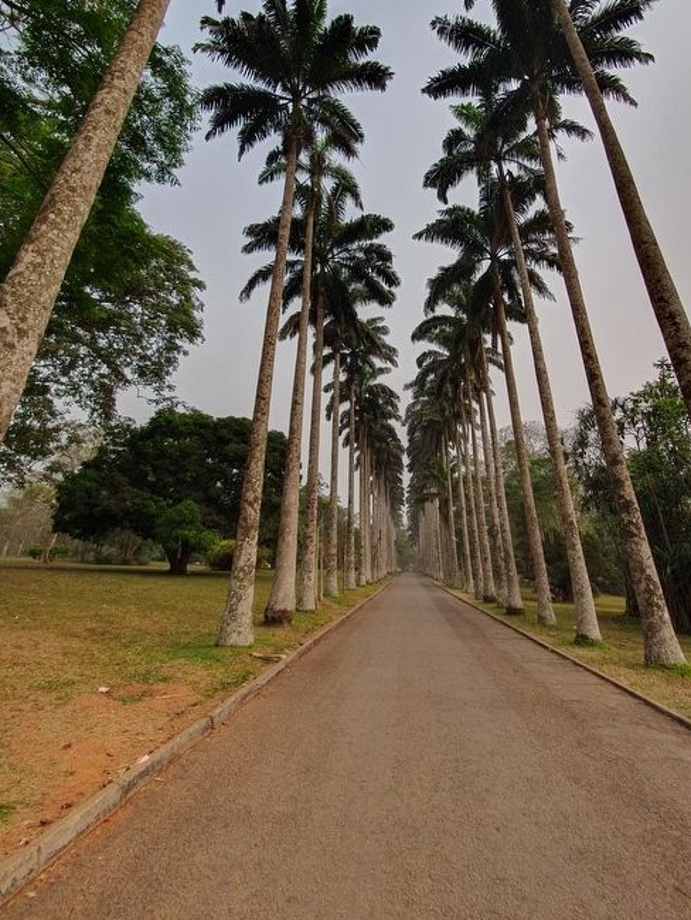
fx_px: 426
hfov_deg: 77.6
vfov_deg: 93.4
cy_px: 372
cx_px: 401
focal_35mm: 16
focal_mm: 1.8
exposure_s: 1/828
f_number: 2.2
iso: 50
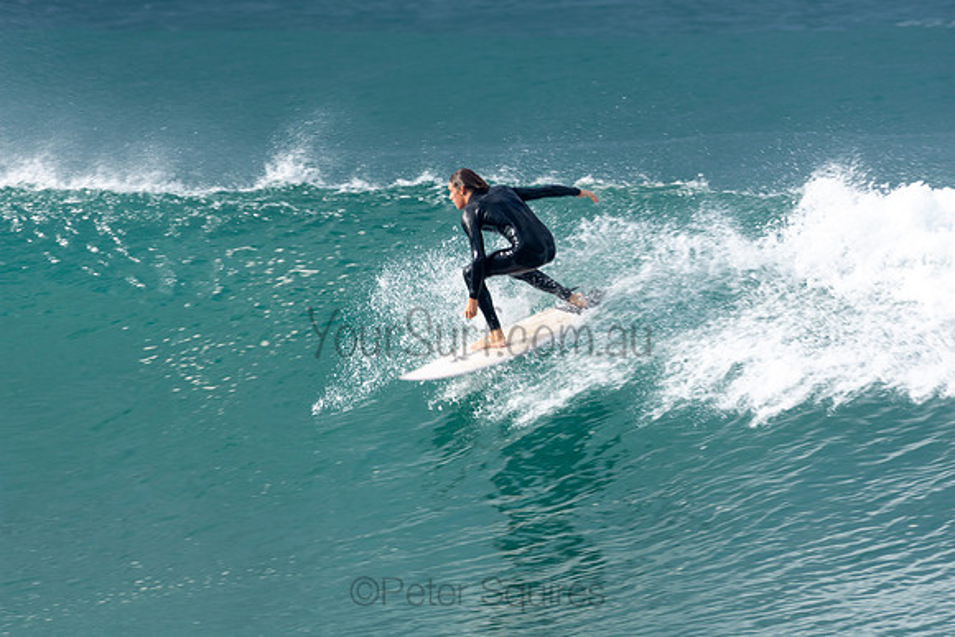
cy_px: 318
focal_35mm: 720
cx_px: 478
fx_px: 19104
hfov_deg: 2.9
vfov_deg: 1.9
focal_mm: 480
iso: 100
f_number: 9
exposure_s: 1/200
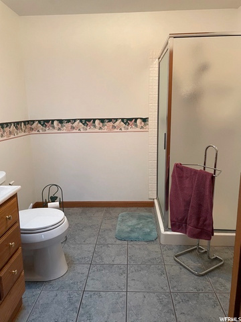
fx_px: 241
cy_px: 161
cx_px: 120
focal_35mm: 26
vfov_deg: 67.3
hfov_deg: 53.1
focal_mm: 4.2
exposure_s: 1/60
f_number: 1.6
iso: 400
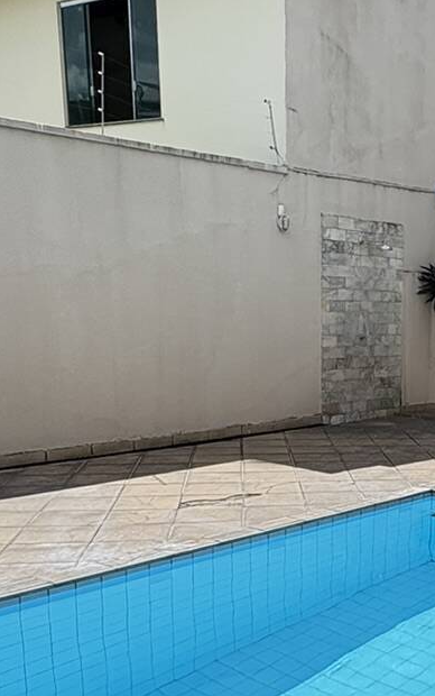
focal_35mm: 49
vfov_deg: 39.7
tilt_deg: -9.2
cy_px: 535
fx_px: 929
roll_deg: -2.6
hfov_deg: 24.3
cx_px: 500
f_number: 2.2
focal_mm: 2.22
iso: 64
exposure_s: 1/1395
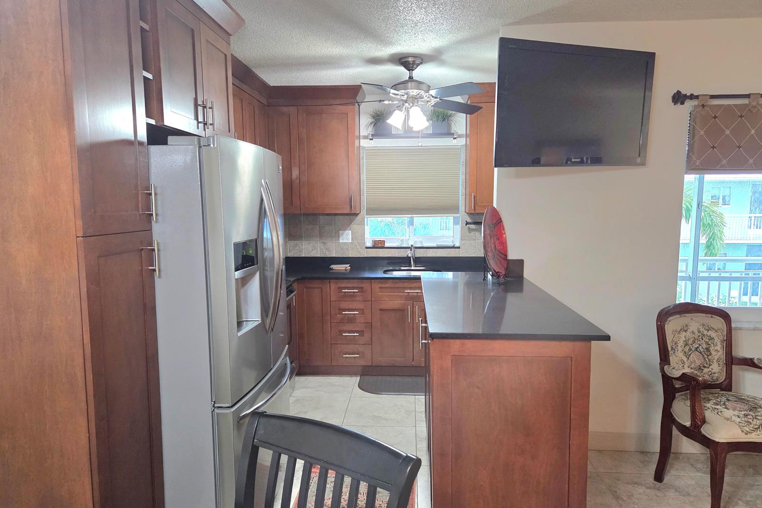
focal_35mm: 24
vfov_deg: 53.1
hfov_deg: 73.7
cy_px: 261
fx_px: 508
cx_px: 381
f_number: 1.8
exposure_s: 1/120
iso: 640
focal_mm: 5.4
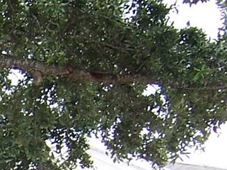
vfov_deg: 8.5
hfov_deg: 10.6
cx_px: -305
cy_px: 381
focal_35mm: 161
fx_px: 1056
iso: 80
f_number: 3.4
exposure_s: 1/90
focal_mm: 5.5
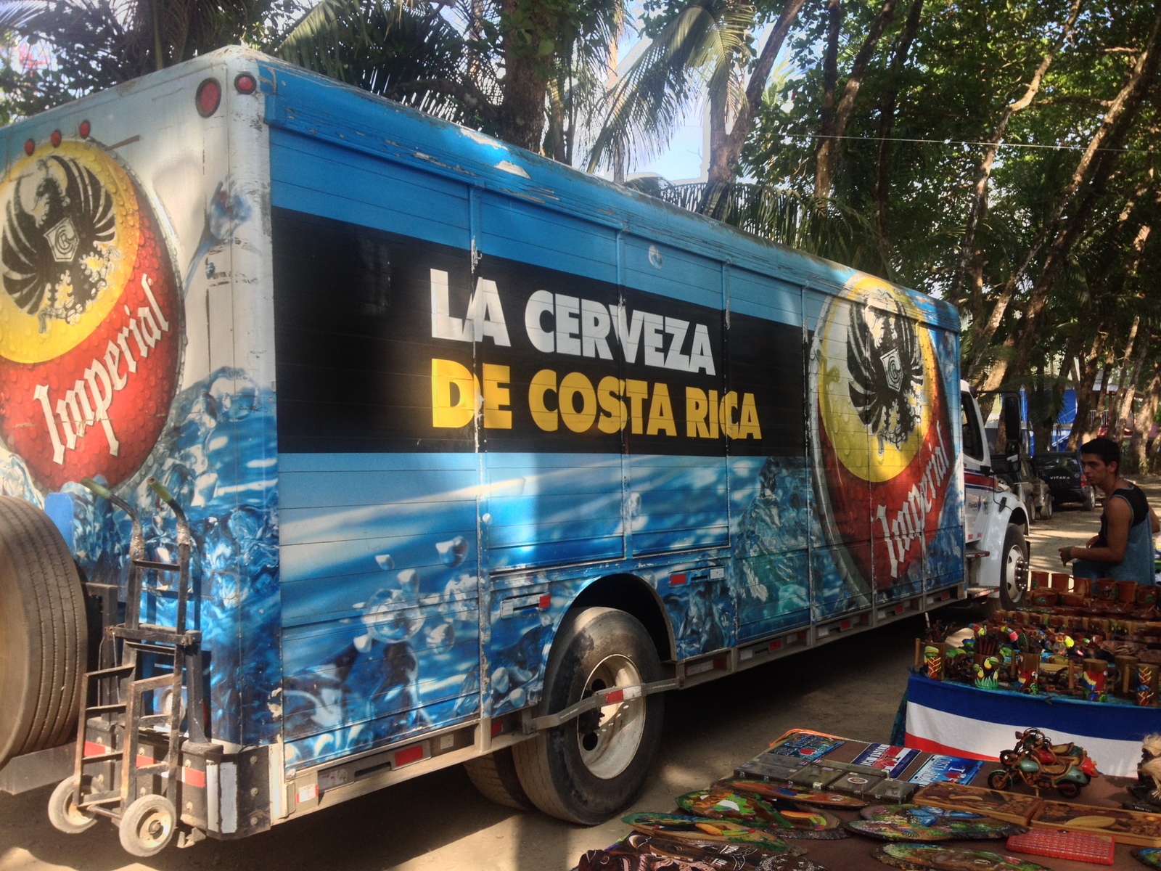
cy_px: 436
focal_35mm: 35
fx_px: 1174
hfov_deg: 52.6
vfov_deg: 40.7
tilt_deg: -2.7
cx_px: 580
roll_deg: +0.7
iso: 50
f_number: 2.4
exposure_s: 1/381
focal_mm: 4.28
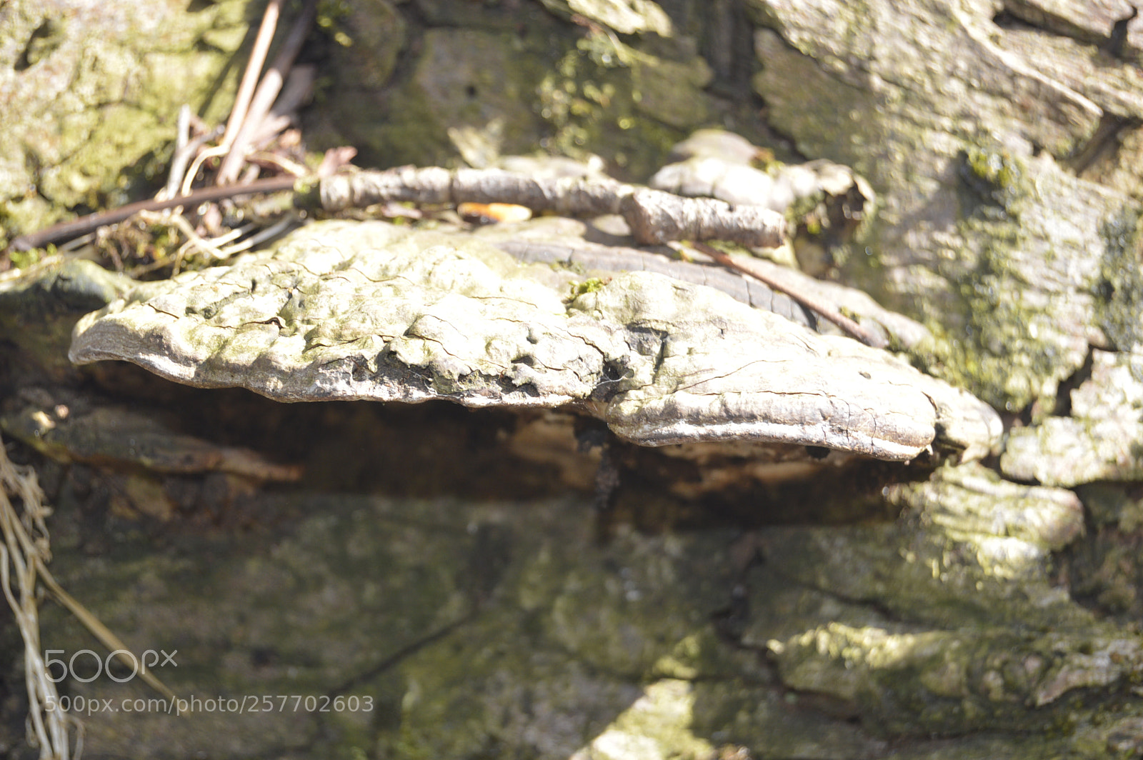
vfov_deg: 16.5
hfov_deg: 24.6
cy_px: 380
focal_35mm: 82
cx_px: 572
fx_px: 2617
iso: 220
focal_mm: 55
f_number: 5.6
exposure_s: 1/125
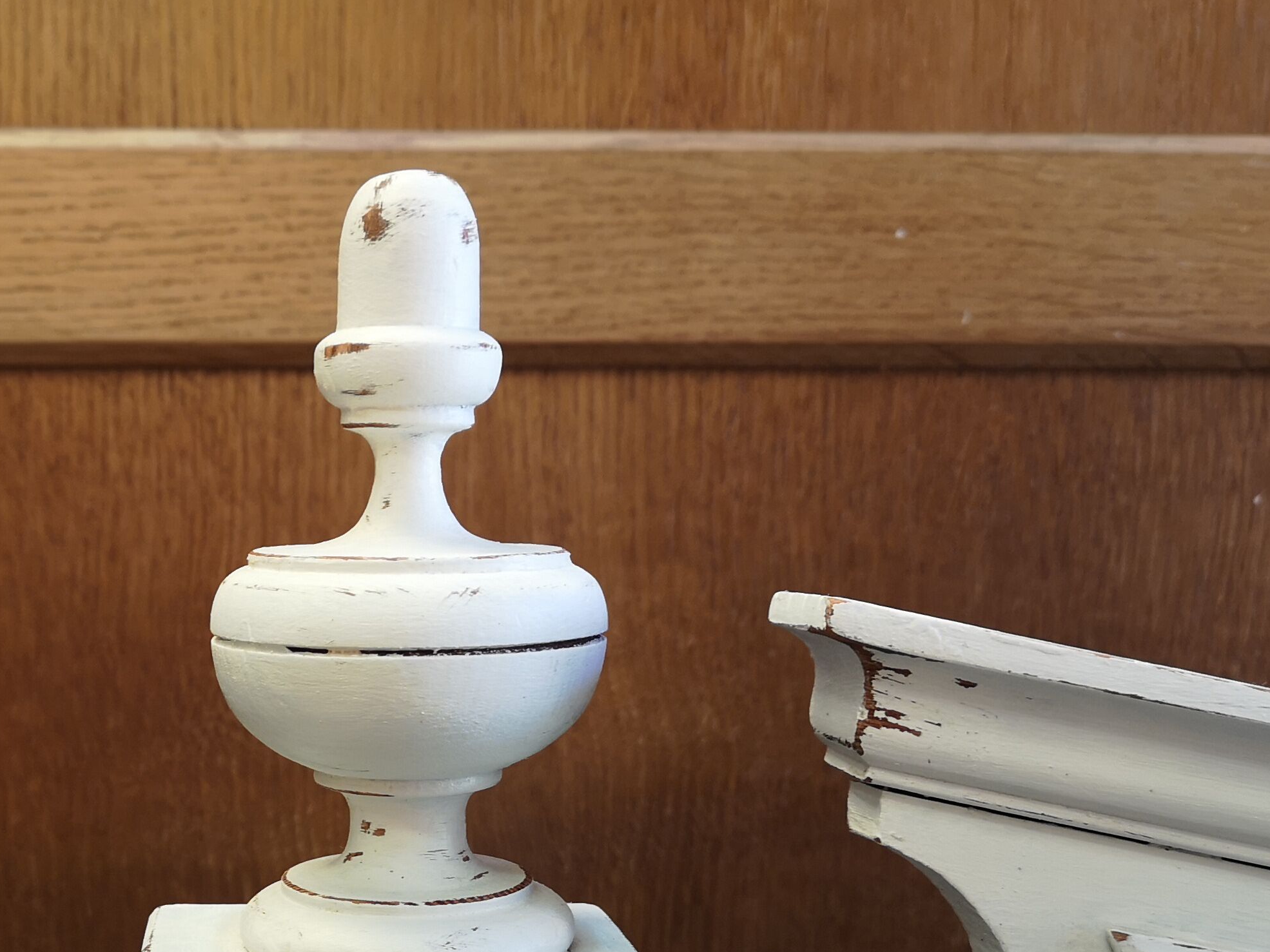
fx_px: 1834
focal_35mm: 50
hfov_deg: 37.5
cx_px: 355
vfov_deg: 28.1
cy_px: 848
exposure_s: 1/50
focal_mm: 3.95
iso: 80
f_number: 1.8
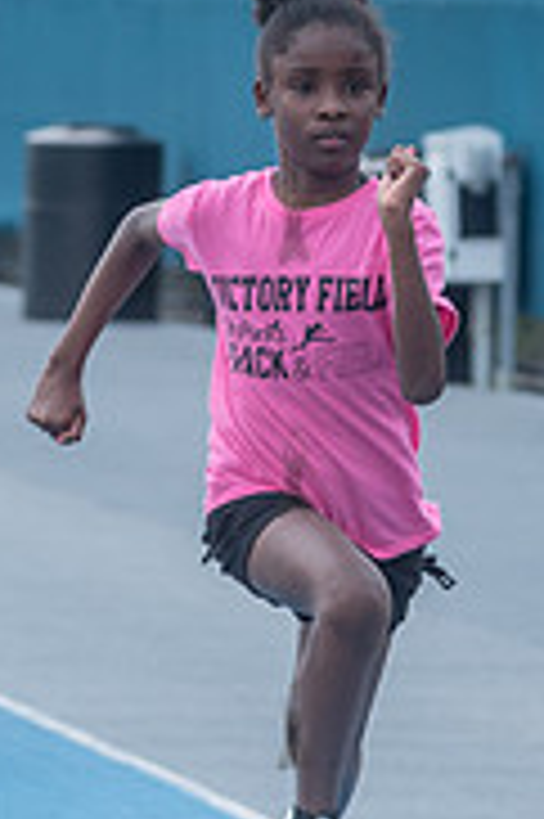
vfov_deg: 3.5
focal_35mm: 584
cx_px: 175
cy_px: 436
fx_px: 13262
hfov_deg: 2.3
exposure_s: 1/640
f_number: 5
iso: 160
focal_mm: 145
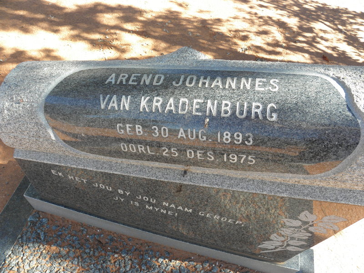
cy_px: 136
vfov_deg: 53.1
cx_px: 182
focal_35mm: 26
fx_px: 273
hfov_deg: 67.3
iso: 64
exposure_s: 1/50
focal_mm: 4.6
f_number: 4.5
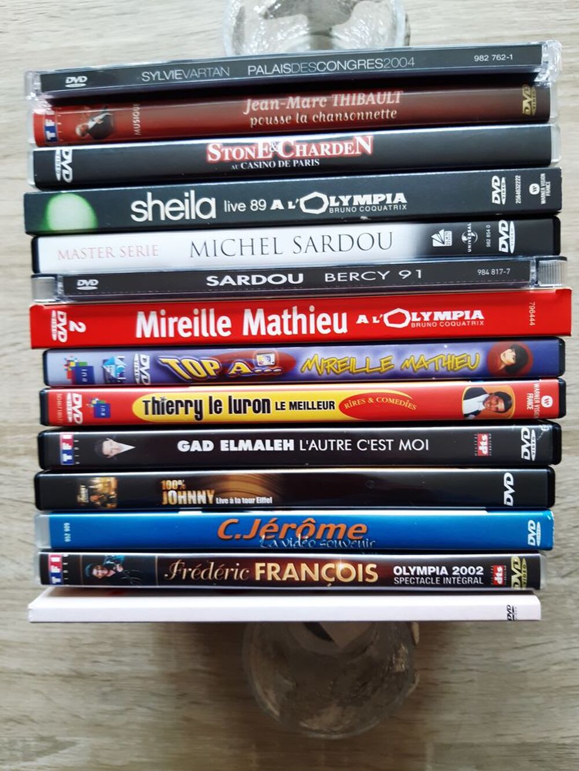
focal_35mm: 26
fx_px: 580
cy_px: 386
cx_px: 290
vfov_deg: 67.3
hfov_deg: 53.1
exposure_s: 1/50
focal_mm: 3.92
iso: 64
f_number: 1.7
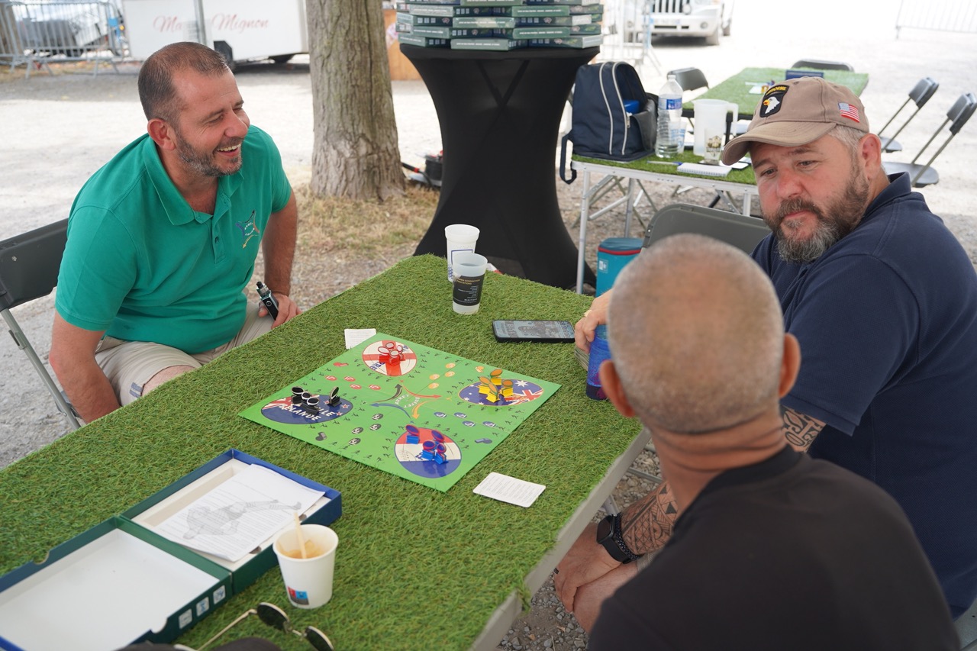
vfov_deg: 41.5
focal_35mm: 32
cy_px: 326
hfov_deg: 59.2
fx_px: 860
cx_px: 488
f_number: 4
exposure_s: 1/160
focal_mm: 31.7
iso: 200
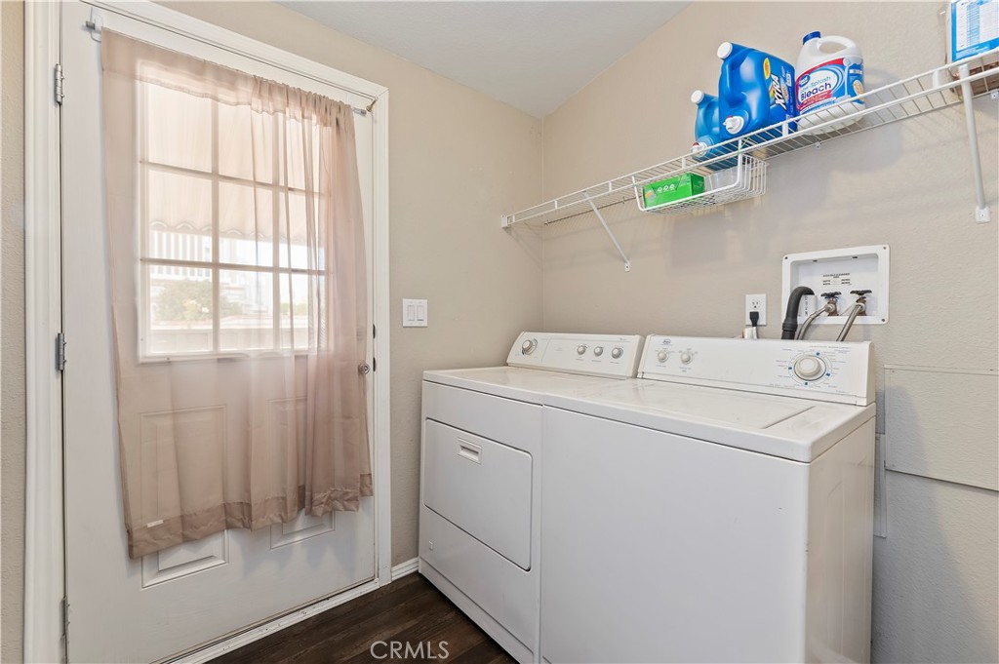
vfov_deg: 81.1
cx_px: 500
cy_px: 332
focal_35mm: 14
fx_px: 388
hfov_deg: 104.3
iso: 500
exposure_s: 1/1.67
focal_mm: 14
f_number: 10
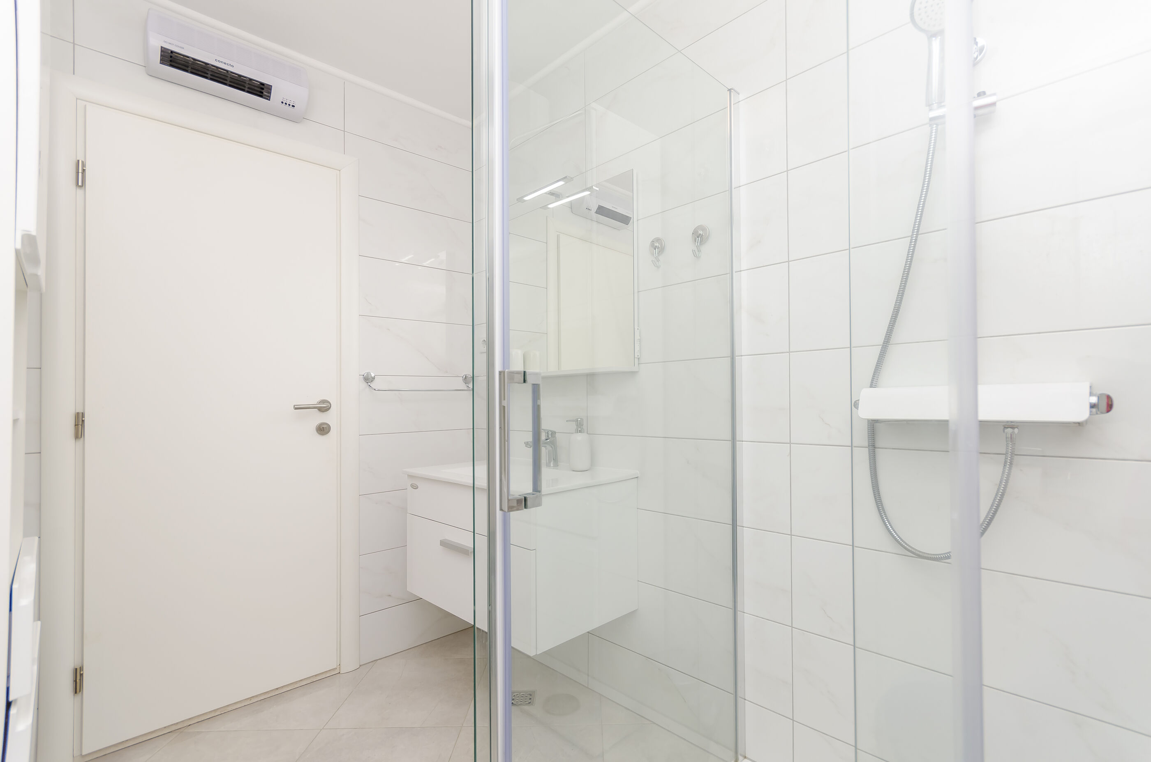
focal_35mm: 15
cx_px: 576
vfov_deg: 77.1
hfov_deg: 100.5
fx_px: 479
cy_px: 381
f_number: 8
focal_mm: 10
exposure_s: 1/100
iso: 160
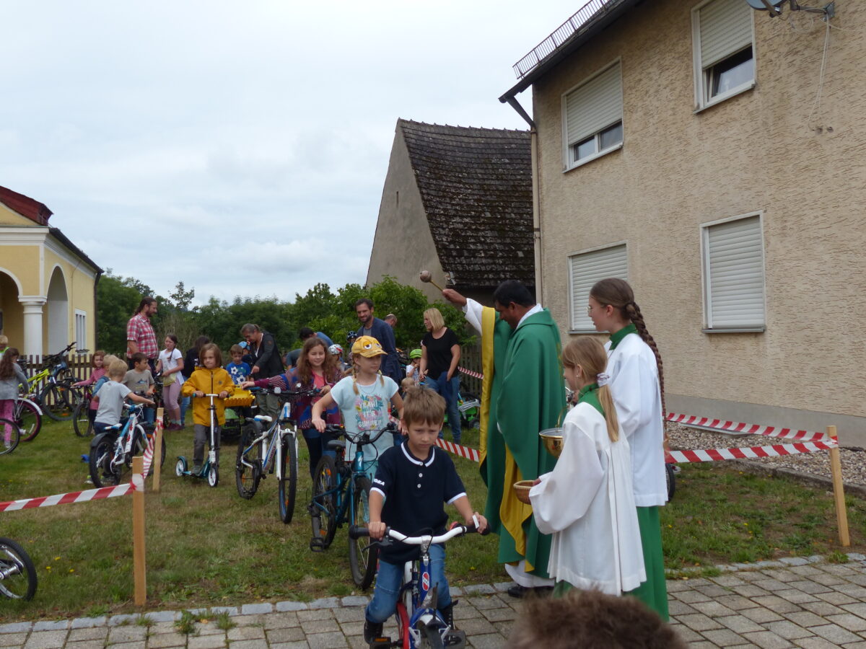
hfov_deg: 55.4
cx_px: 433
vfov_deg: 42.9
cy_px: 324
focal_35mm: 33
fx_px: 826
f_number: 4
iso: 100
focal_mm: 5.9
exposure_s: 1/800
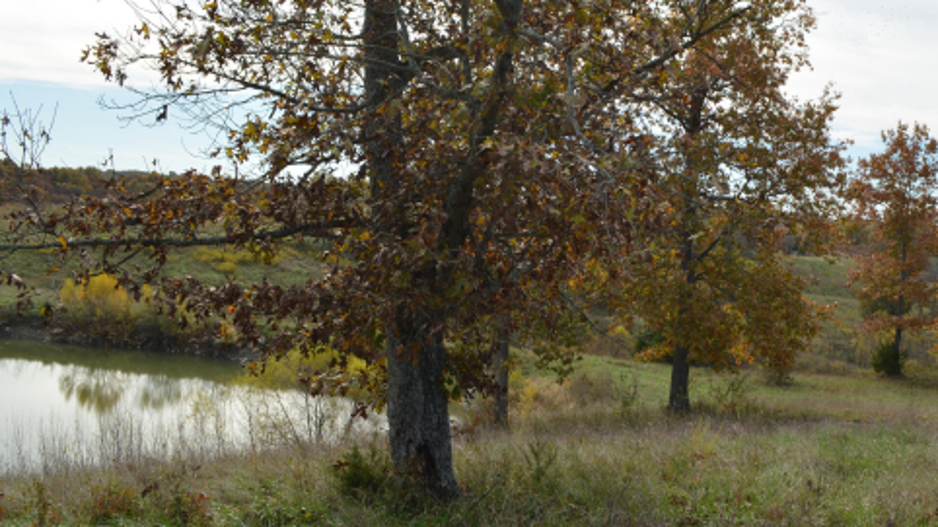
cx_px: 650
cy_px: 317
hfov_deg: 45.5
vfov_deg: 27.0
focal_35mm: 44
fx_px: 1094
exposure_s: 1/250
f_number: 8
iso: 140
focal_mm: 18
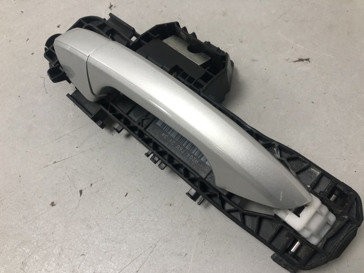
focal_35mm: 28
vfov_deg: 49.7
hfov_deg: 63.4
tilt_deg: -60.6
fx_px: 294
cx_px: 182
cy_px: 136
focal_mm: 4
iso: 40
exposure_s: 1/33
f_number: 1.8
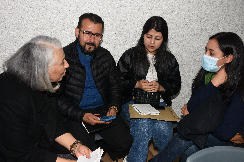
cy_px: 81
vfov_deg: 38.4
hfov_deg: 55.1
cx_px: 122
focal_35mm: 34
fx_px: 234
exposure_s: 1/80
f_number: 5.6
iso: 250
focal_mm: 23
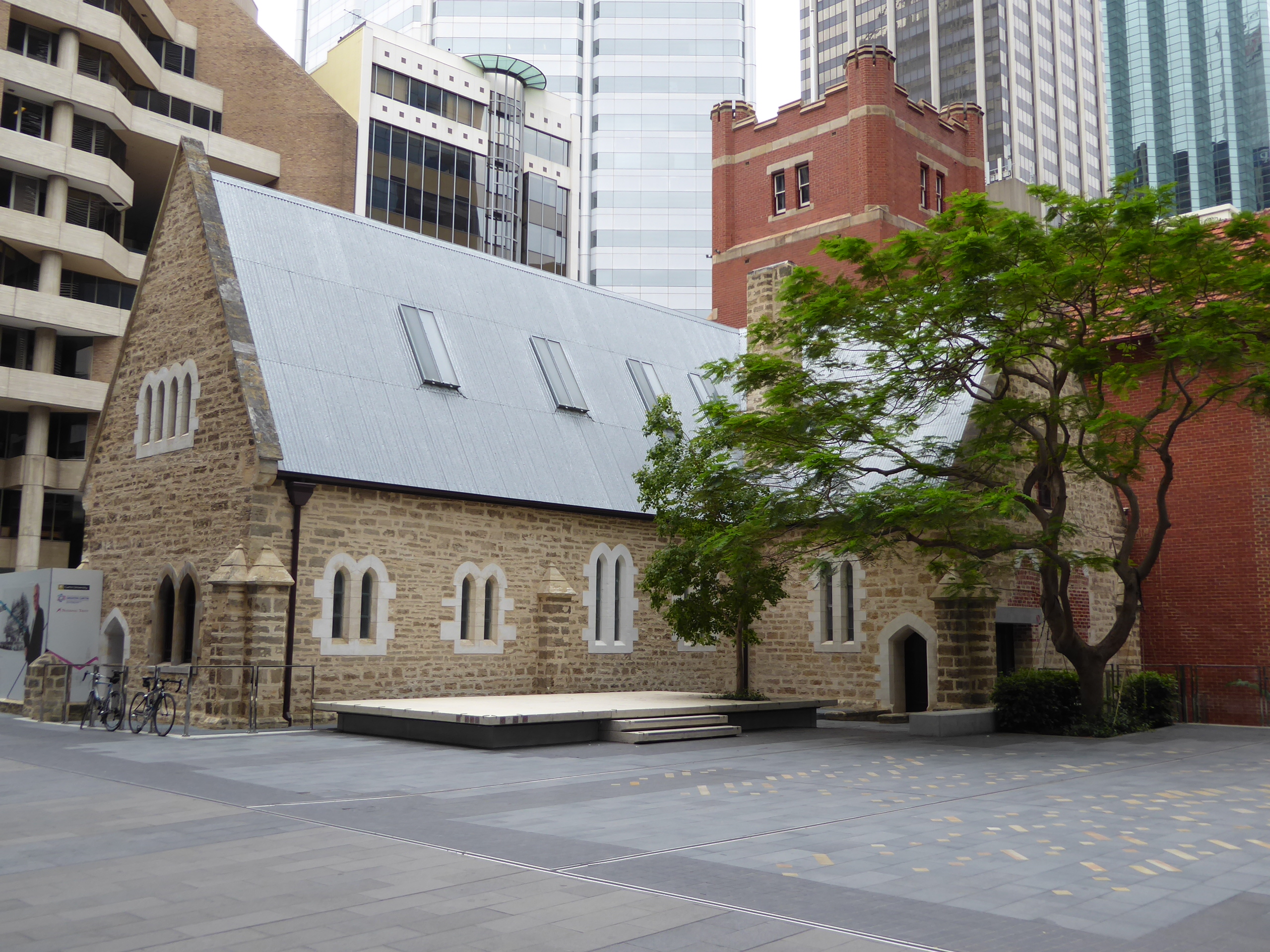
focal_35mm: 34
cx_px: 635
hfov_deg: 54.0
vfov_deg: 41.8
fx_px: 1247
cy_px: 476
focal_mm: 5.8
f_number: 3.6
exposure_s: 1/100
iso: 80
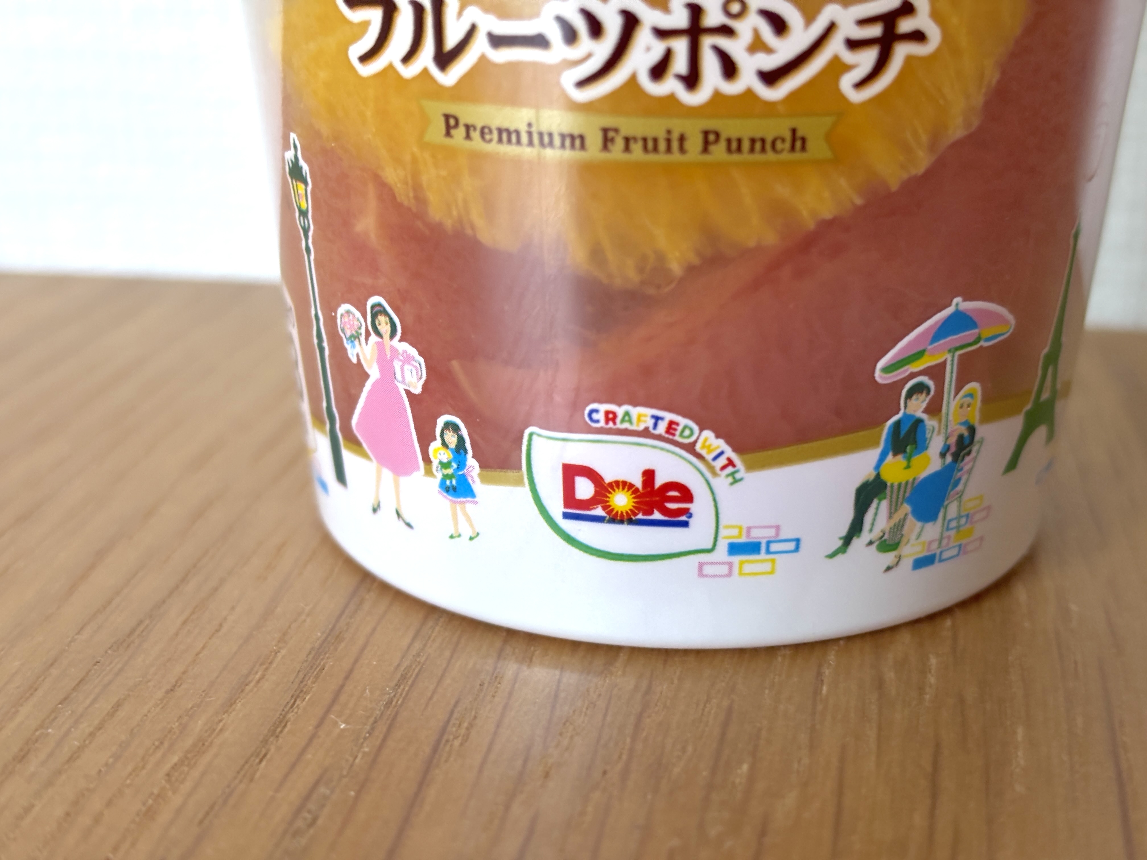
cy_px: 430
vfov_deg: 28.0
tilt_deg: -21.8
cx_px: 574
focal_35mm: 52
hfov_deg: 36.8
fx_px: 1723
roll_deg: +0.0
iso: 320
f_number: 1.6
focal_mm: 5.96
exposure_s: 1/30
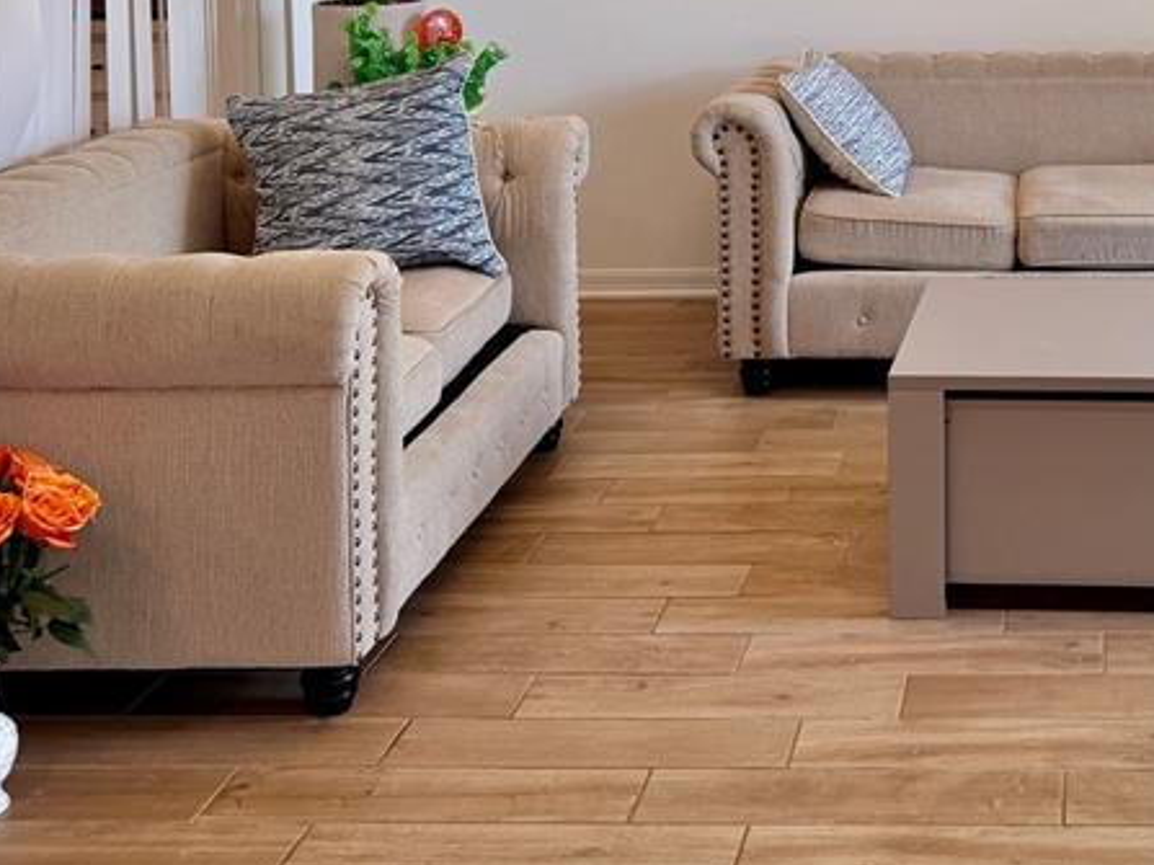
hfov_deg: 33.0
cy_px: -52
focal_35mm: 55
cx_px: 1061
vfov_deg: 25.0
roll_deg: +0.4
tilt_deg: -4.3
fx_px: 1833
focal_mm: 6.76
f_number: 1.78
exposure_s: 1/195
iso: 125
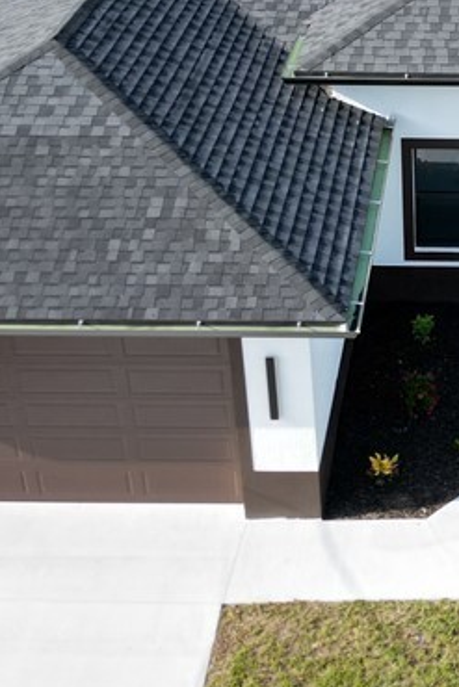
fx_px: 1318
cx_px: 474
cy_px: 249
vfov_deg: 29.1
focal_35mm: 69
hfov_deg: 19.1
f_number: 1.7
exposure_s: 1/2500
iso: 200
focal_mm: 6.72
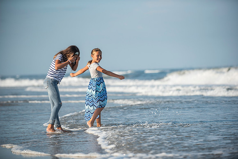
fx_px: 1124
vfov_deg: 8.1
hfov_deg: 12.1
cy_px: 80
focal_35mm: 170
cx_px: 119
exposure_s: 1/4000
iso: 250
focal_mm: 170
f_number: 3.5
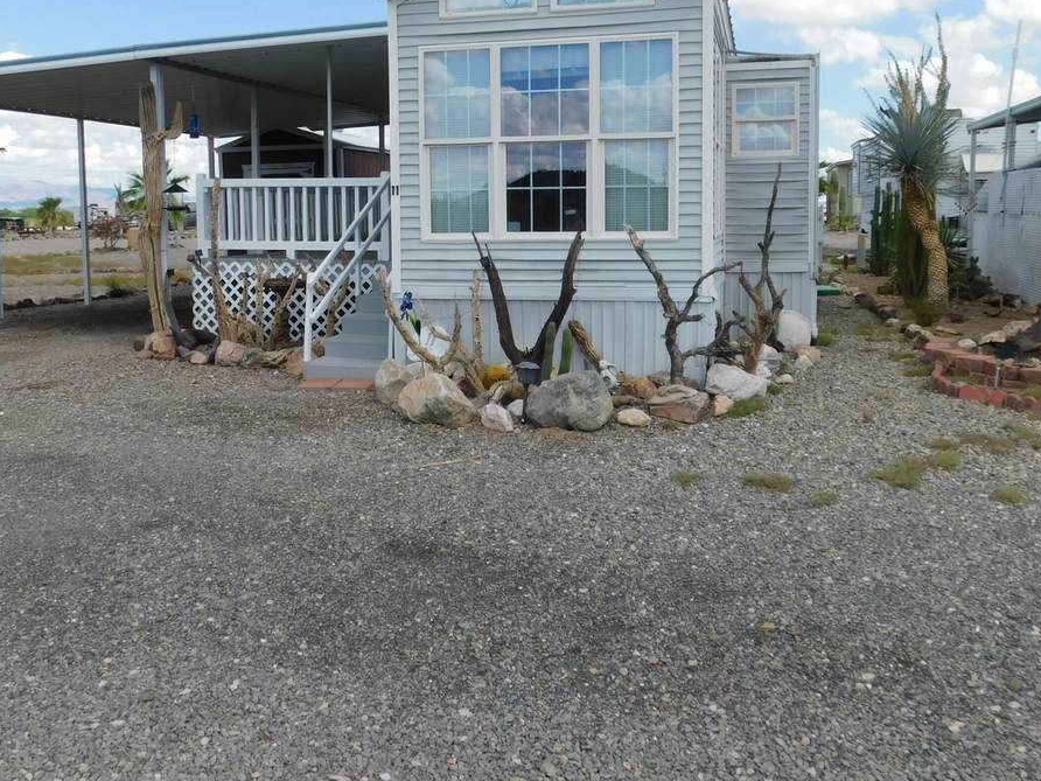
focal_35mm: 33
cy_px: 305
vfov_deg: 42.7
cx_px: 503
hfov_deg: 55.3
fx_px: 992
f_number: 3
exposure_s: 1/1500
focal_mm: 4
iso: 125
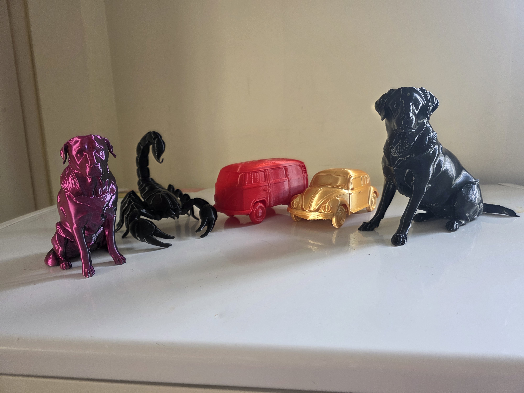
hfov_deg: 73.9
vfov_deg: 58.9
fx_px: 348
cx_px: 262
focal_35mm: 23
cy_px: 196
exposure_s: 1/100
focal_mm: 6.3
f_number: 1.7
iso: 250
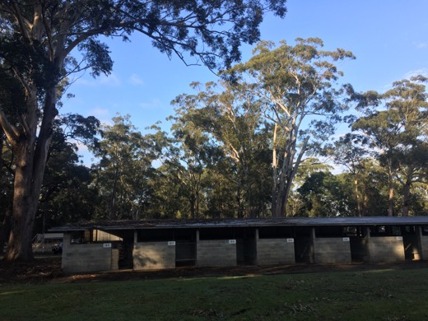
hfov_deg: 61.7
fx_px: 359
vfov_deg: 48.2
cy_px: 160
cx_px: 214
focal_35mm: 29
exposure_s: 1/732
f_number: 2.2
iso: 32
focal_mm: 4.15
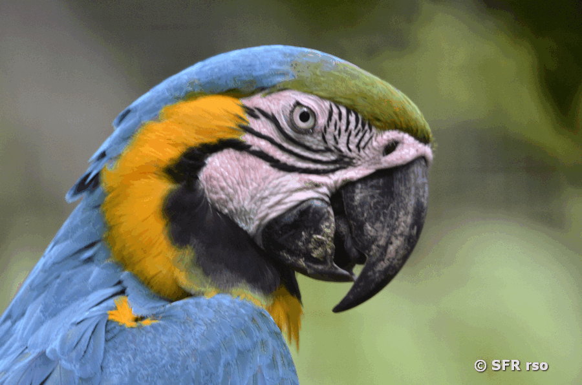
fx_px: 12099
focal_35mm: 750
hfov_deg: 2.8
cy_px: 192
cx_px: 291
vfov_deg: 1.8
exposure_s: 1/160
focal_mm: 500
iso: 800
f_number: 6.3
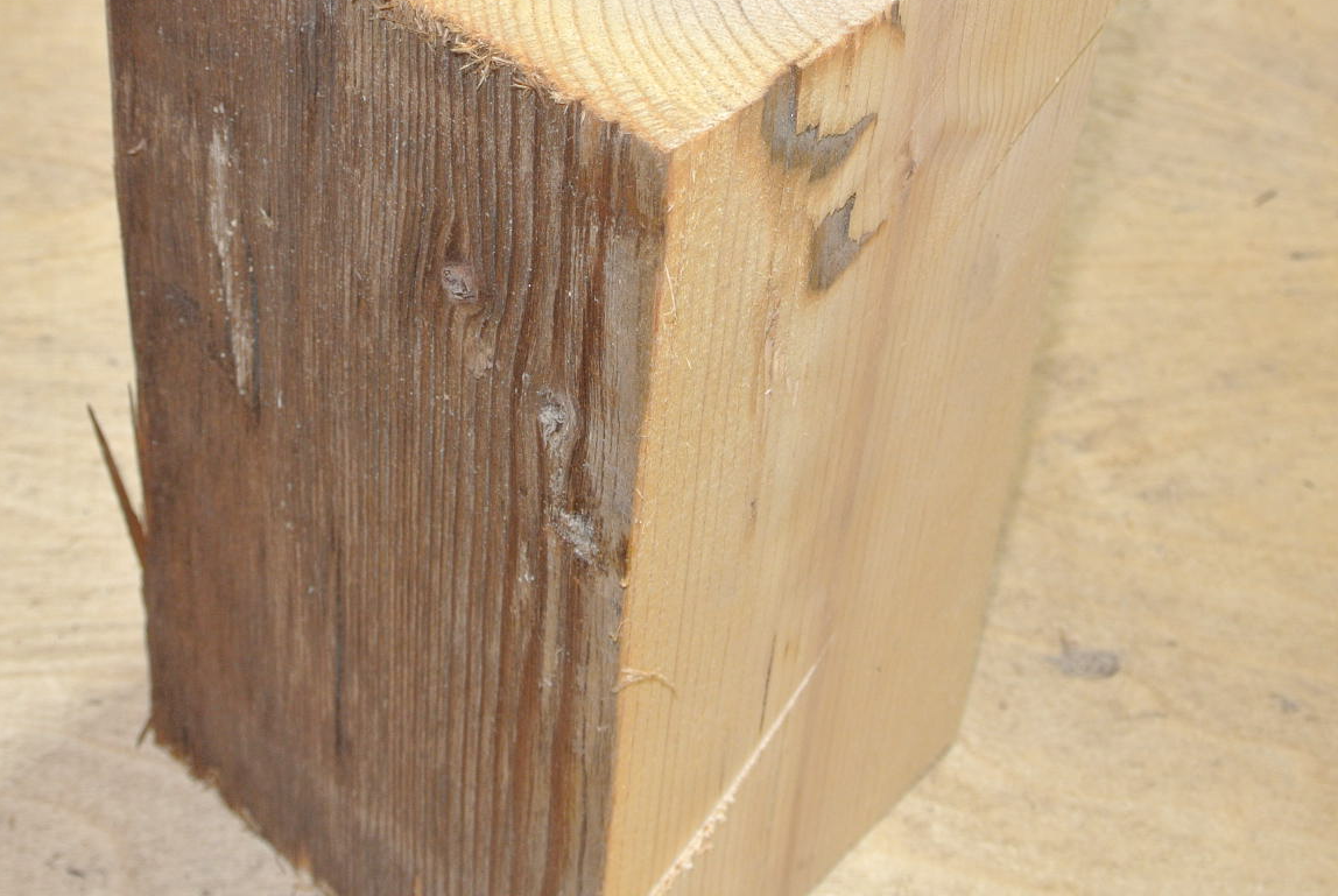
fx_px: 3201
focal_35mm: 86
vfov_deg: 15.9
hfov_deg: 23.6
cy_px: 225
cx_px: 584
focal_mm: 18.9
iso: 250
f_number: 4.8
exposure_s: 1/60
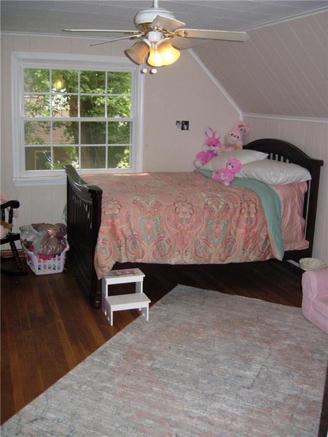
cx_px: 164
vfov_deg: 51.4
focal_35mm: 36
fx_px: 455
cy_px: 218
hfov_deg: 39.7
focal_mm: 7.5
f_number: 2.7
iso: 200
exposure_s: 1/181
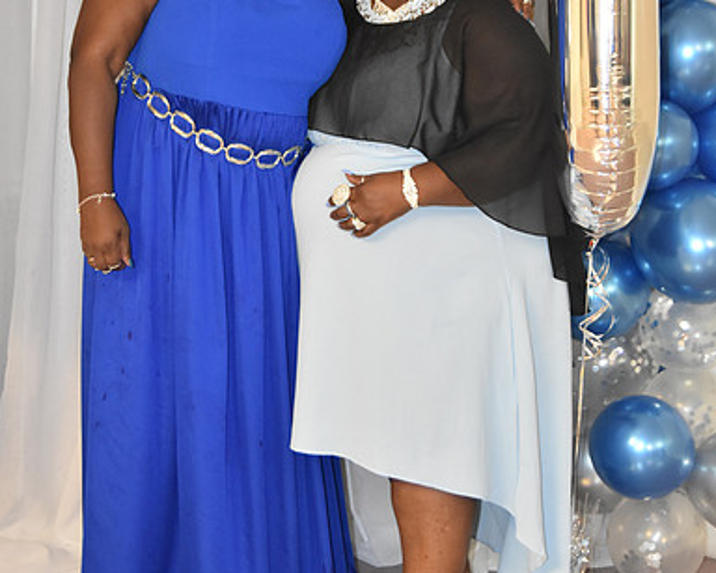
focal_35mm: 68
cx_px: 359
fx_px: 1441
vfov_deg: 22.3
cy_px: 168
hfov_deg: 27.9
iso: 2200
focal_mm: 32
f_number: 2.8
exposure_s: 1/60
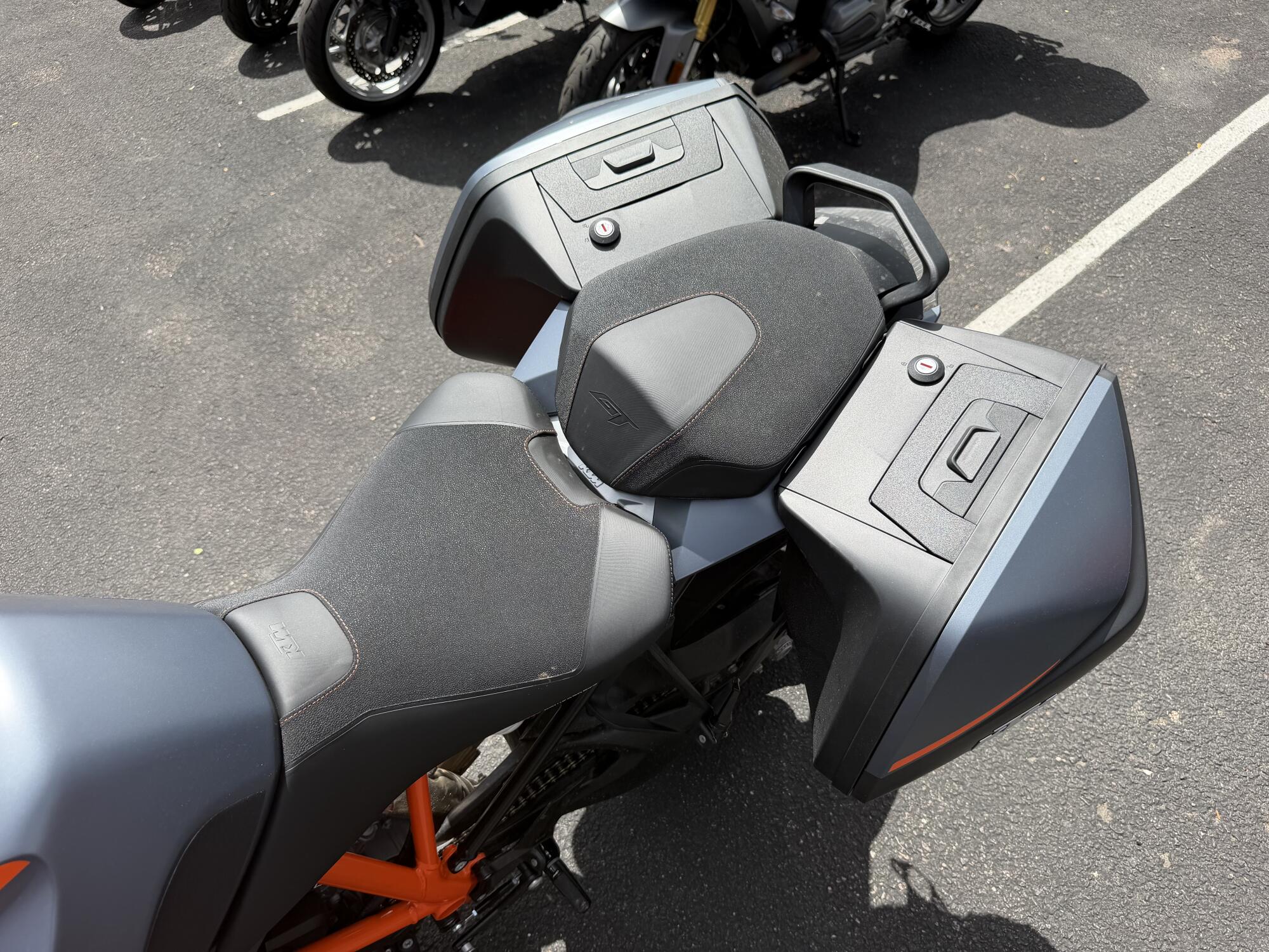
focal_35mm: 24
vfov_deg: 56.8
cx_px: 634
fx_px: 880
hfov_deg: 71.6
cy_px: 476
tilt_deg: -47.2
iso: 80
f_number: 1.78
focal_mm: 6.76
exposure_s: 1/2370
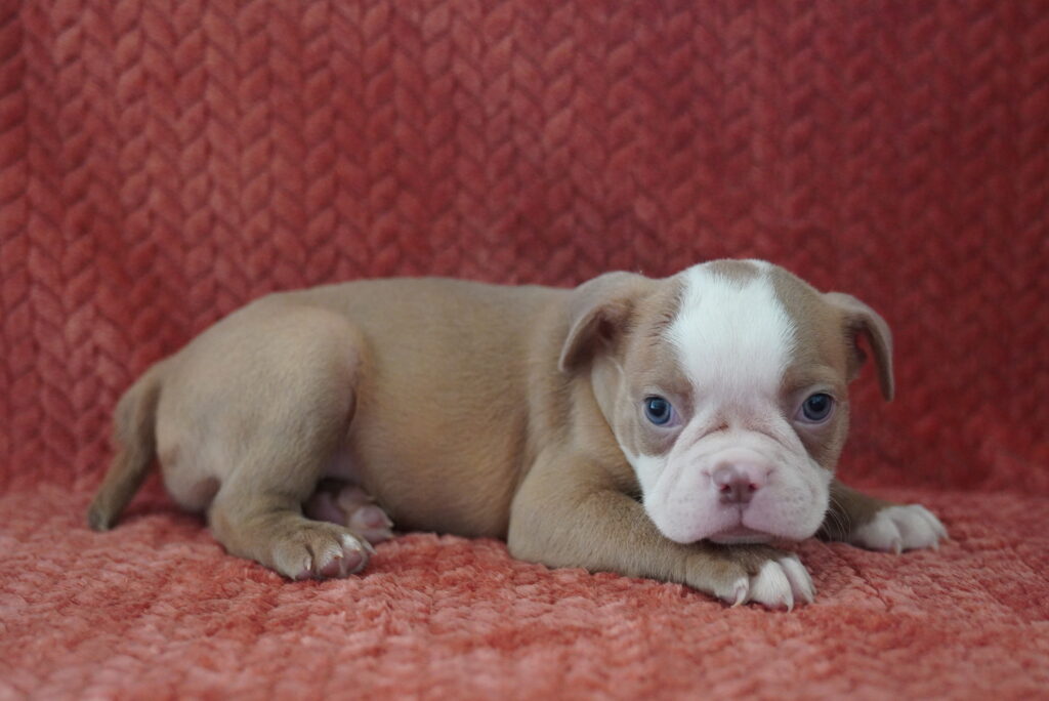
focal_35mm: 62
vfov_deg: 22.1
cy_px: 350
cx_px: 524
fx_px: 1793
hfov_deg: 32.6
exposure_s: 1/160
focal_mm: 41
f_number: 2.8
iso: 3200
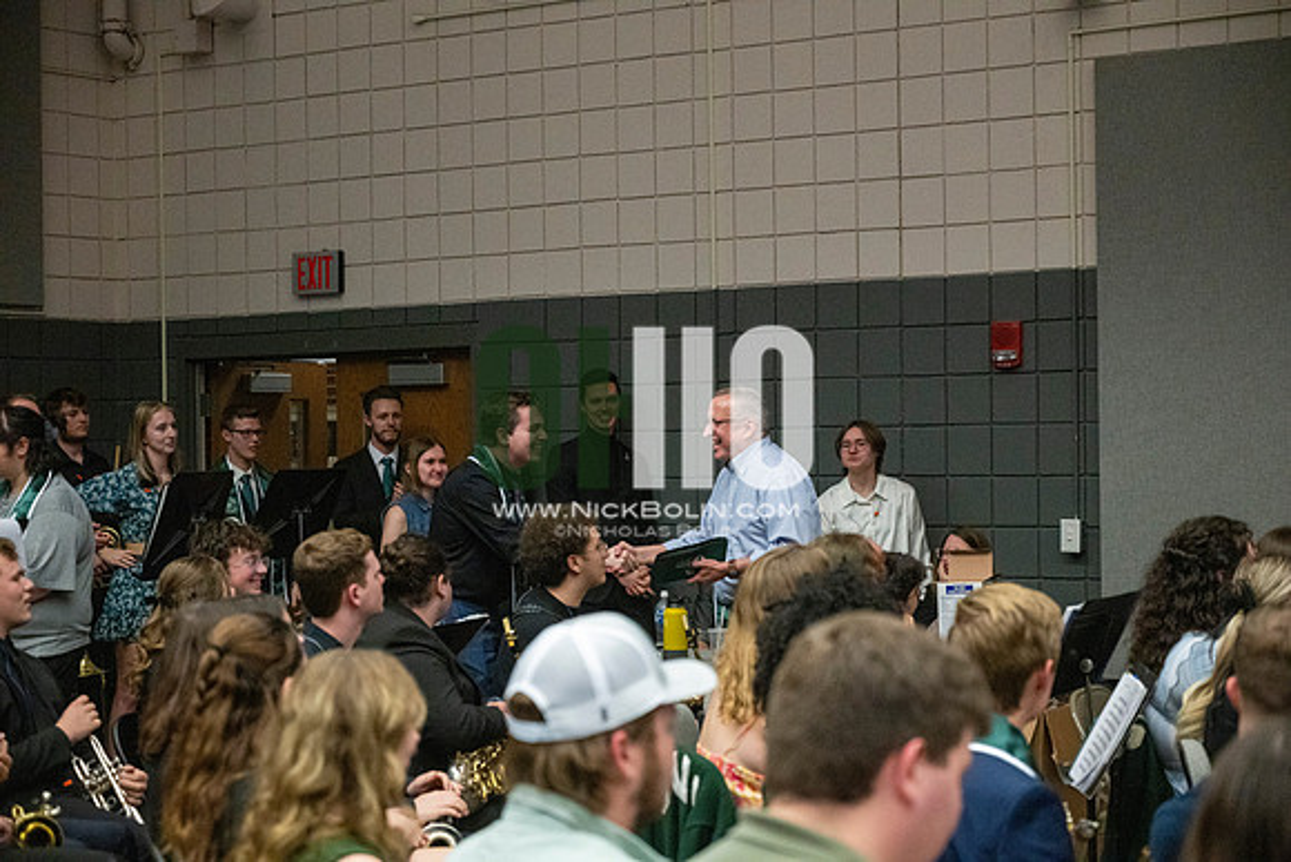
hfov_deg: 28.8
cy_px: 431
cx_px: 646
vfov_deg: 19.5
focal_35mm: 70
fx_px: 2511
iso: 10000
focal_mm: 70
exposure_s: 1/500
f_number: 4
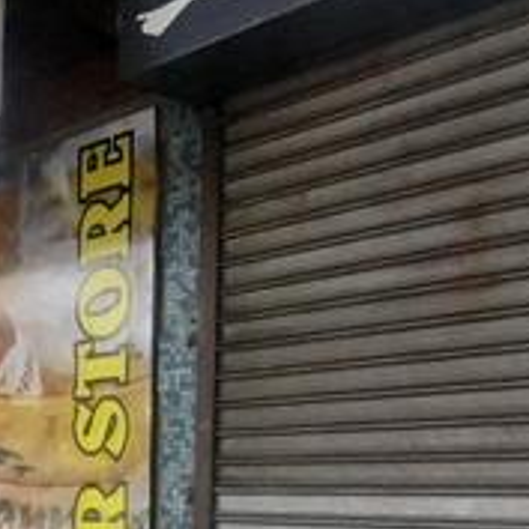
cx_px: -167
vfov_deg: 26.8
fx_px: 1037
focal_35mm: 60
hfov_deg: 24.7
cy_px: 547
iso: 50
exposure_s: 1/586
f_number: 2.2
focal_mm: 1.65
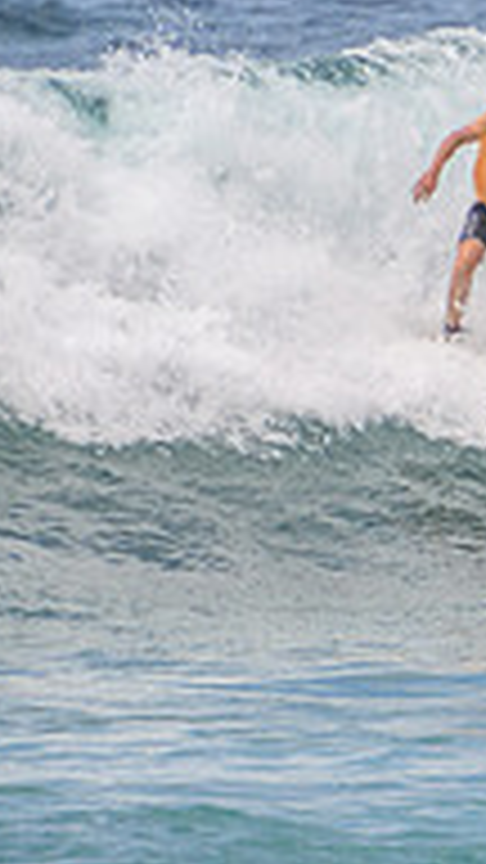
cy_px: 265
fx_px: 39771
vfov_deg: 1.2
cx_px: 612
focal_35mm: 1736
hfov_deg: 0.7
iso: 280
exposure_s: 1/2000
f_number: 5.6
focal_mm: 400
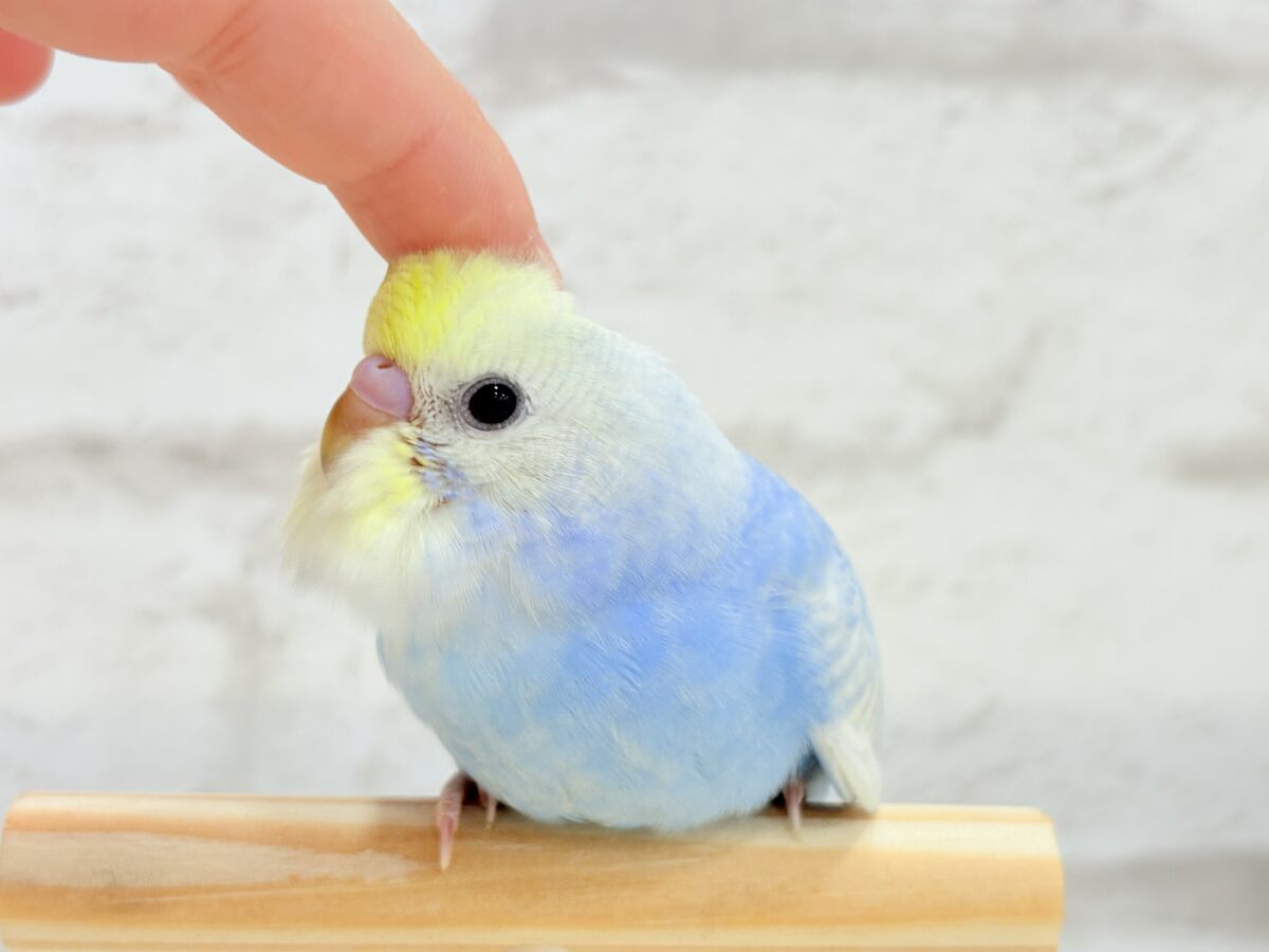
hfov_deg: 36.8
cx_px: 634
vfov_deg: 28.0
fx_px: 1906
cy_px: 476
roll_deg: -1.2
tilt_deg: -2.7
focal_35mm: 52
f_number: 1.6
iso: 32
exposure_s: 1/50
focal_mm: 5.96
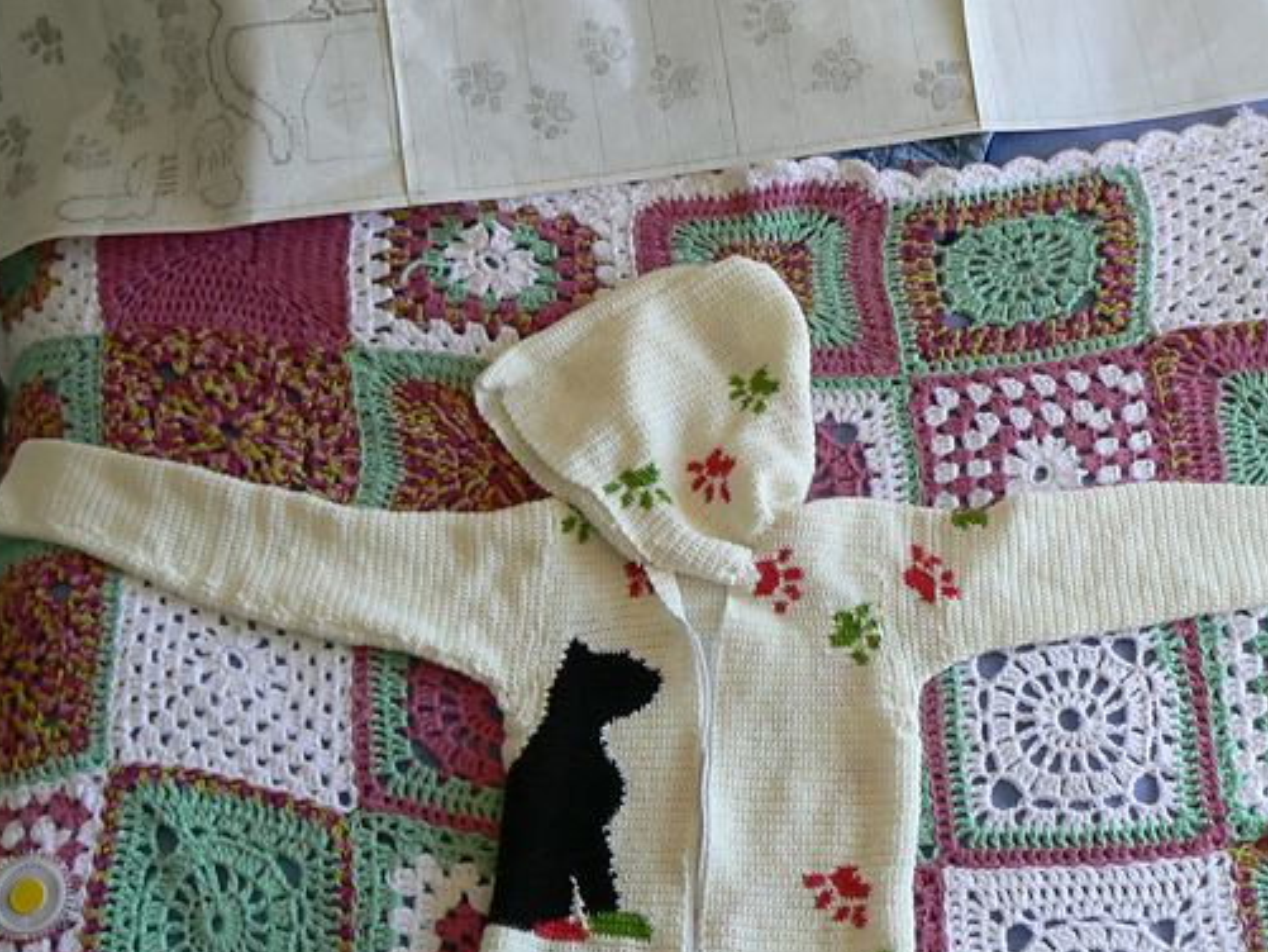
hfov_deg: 41.1
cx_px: 731
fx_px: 1685
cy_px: 605
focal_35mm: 46
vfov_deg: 31.4
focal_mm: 6
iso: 80
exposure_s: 1/50
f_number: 4
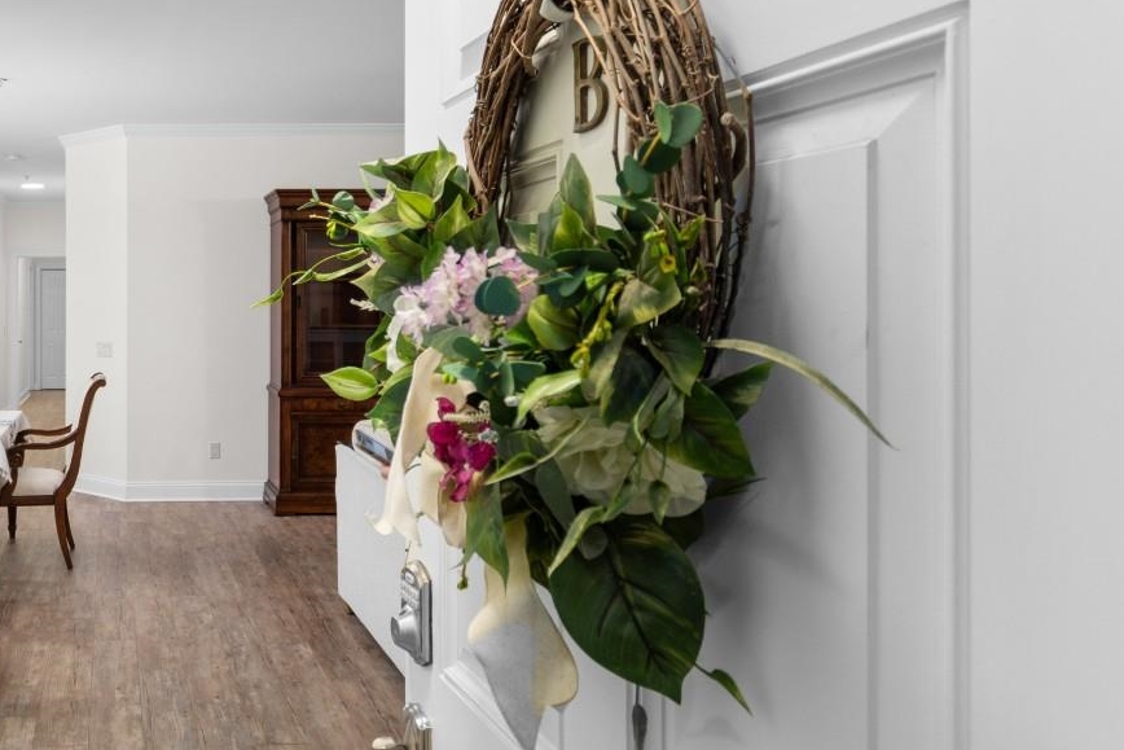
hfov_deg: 57.1
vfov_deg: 46.0
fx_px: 874
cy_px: 280
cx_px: 128
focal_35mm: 28
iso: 100
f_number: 4.5
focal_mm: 10
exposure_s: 1/4
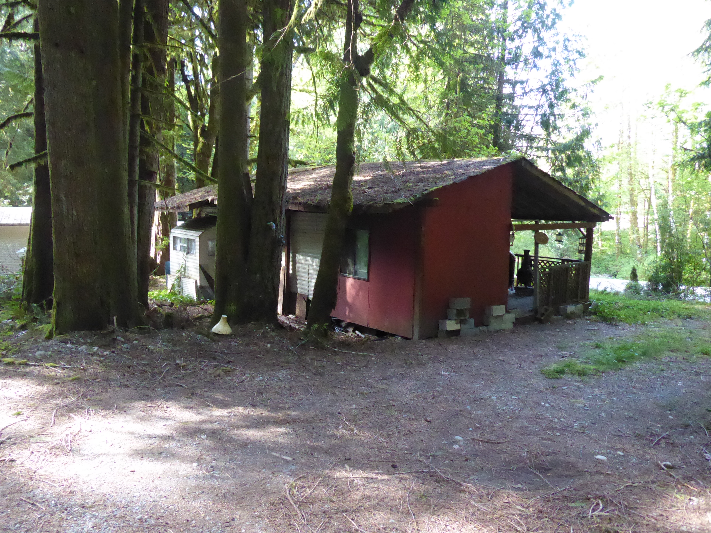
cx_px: 354
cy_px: 268
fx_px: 534
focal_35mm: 26
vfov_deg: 53.1
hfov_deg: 67.3
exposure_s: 1/200
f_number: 3.3
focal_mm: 4.3
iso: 1600
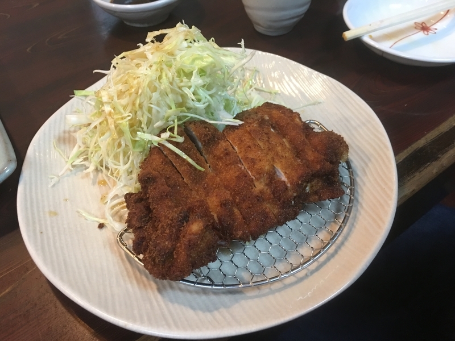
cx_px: 228
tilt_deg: -49.3
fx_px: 381
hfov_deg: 61.7
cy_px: 170
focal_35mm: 29
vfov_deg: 48.2
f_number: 2.2
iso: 100
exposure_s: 1/15
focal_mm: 4.15
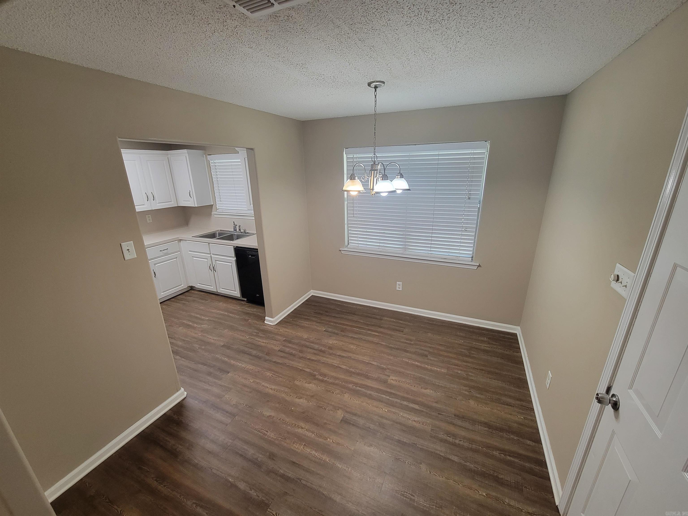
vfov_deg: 89.9
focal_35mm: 13
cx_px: 344
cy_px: 258
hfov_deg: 106.2
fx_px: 258
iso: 250
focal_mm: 2.2
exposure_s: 1/60
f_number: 2.2
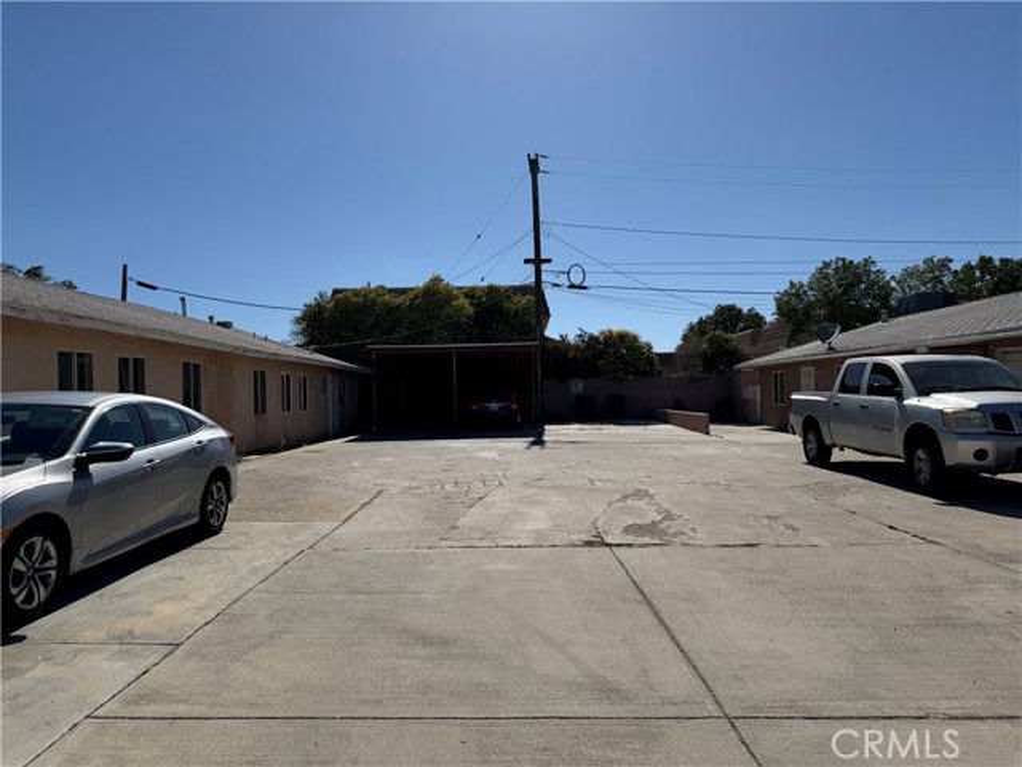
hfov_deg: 71.6
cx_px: 511
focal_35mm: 24
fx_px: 709
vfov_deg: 56.8
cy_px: 384
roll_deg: +1.2
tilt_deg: -0.5
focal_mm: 6.76
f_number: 1.78
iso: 80
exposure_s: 1/11905
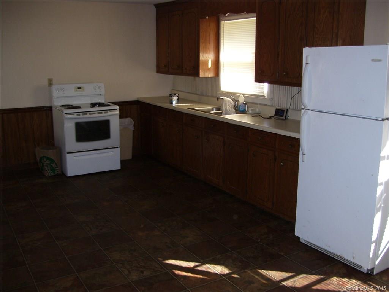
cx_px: 194
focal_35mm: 36
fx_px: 405
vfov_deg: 39.7
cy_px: 146
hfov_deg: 51.4
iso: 80
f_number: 2.7
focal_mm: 6
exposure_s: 1/60
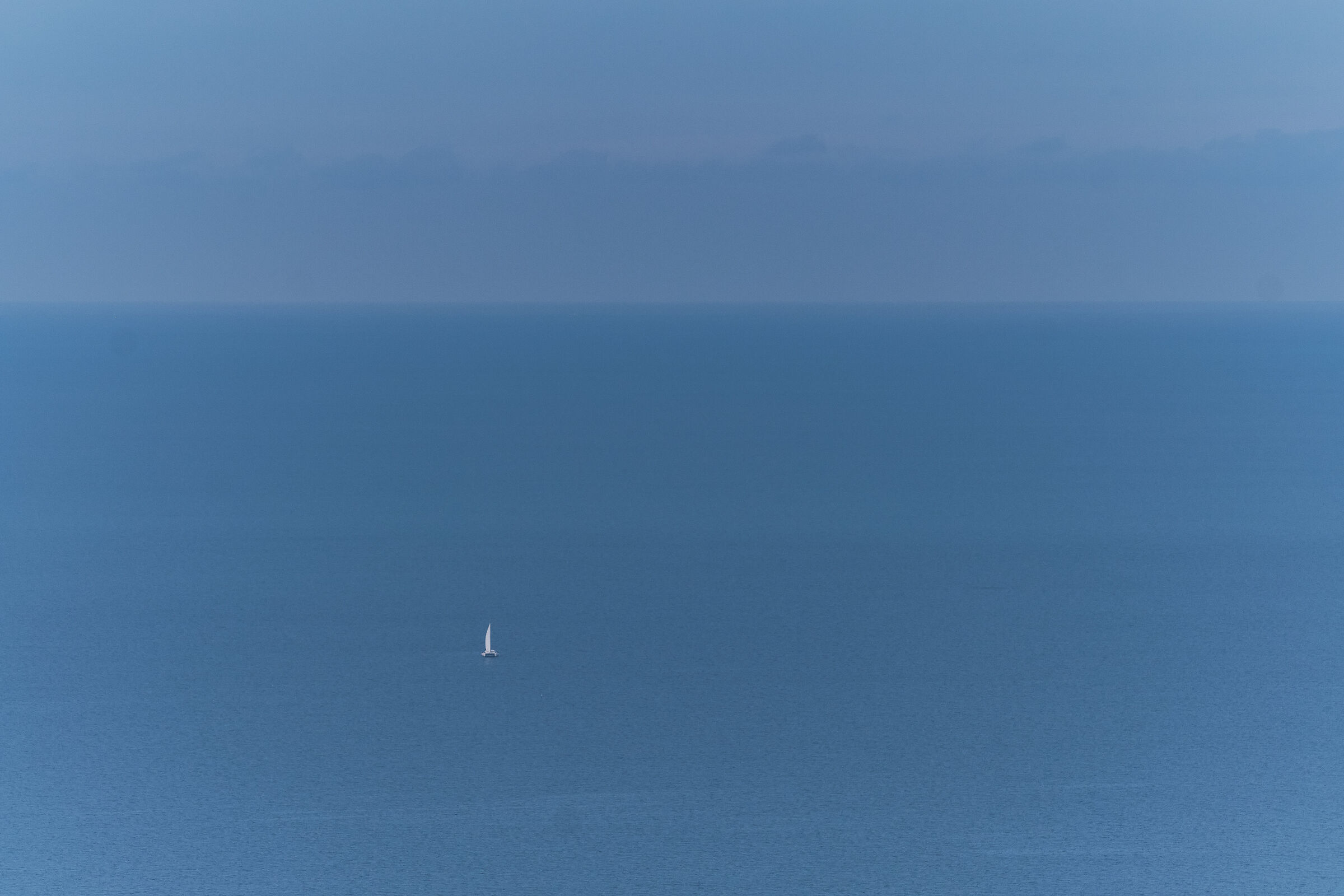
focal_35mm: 240
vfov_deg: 5.7
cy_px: 448
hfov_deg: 8.6
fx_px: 8959
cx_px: 672
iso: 500
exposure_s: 1/1000
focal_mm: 160
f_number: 8
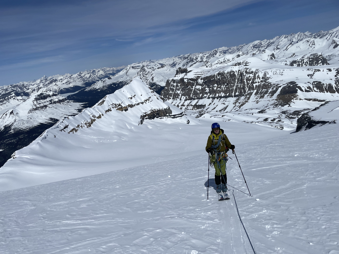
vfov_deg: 53.1
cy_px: 127
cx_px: 170
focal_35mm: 26
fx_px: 255
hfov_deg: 67.3
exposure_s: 1/25000
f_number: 1.6
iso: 40
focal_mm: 4.2
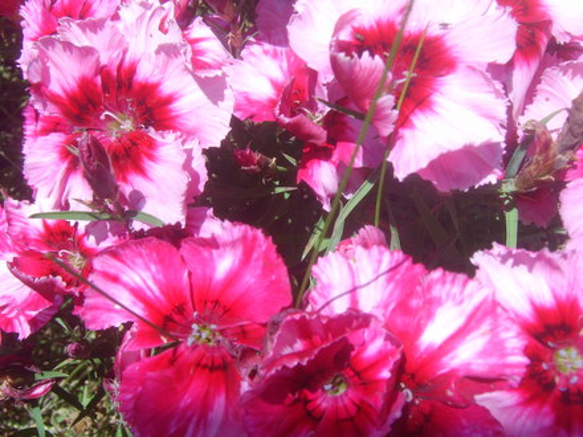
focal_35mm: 38
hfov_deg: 49.0
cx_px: 292
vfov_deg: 37.7
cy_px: 218
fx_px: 640
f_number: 5.6
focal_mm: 9.86
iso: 50
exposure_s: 1/148
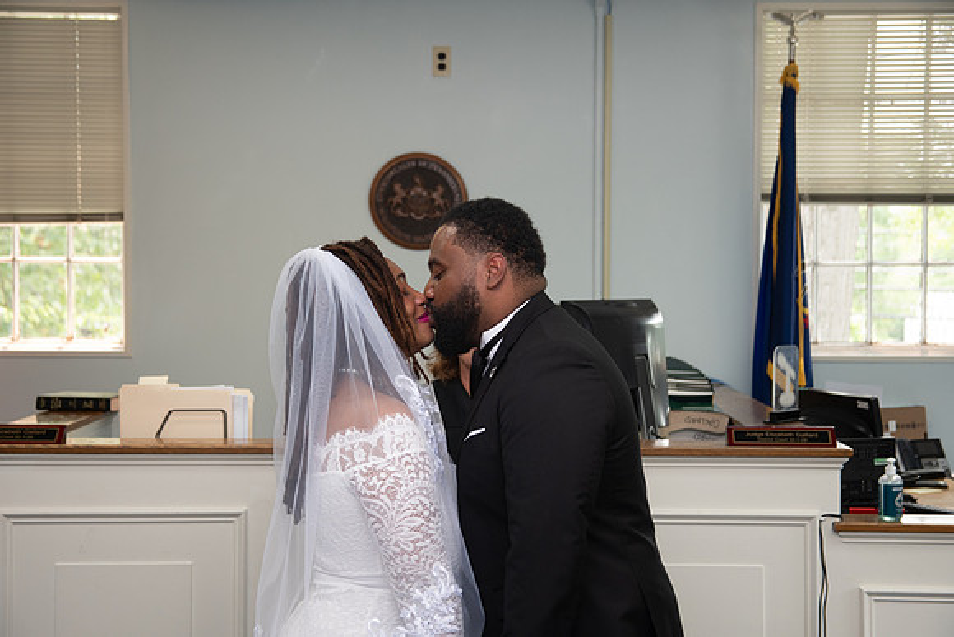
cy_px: 318
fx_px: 1802
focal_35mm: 68
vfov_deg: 20.0
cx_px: 477
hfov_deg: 29.6
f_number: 4.9
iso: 1000
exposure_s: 1/160
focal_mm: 65
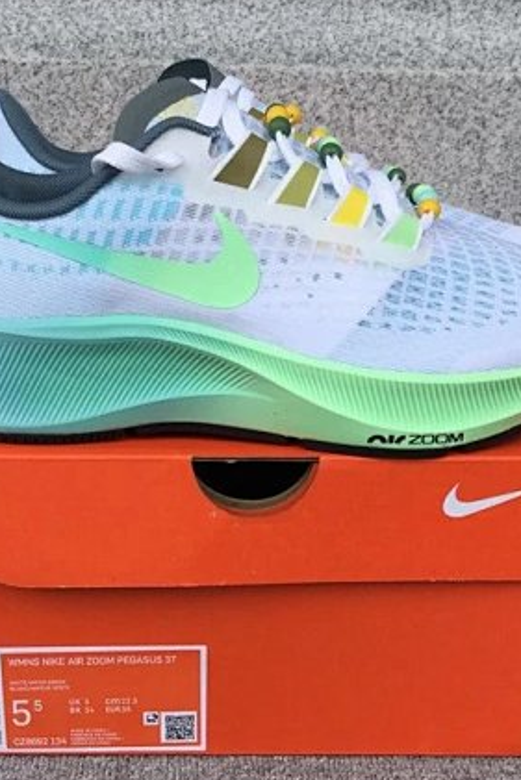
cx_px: 258
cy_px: 361
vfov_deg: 40.3
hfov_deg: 27.5
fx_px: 1063
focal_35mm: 49
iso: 25
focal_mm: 3.3
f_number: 2.4
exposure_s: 1/337
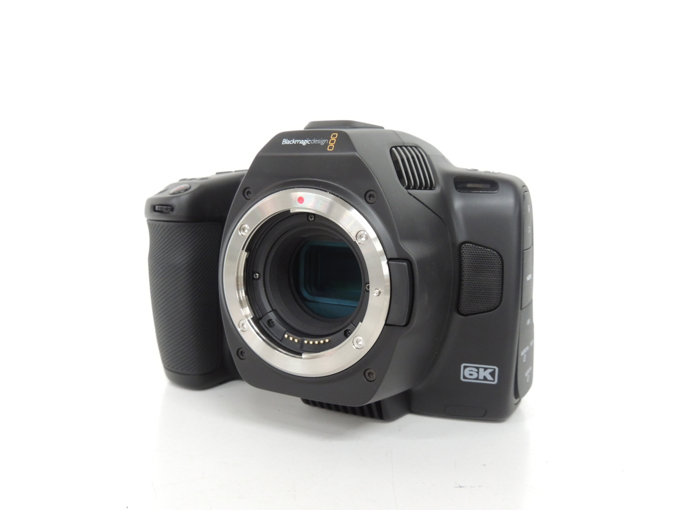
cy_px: 255
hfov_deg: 60.0
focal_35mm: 30
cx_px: 340
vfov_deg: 46.8
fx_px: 589
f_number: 3.1
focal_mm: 5.3
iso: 360
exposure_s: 1/30
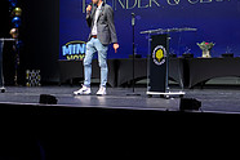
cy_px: 75
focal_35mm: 75
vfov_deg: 18.2
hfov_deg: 26.8
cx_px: 74
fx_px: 500
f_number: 2.8
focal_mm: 24
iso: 1600
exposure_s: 1/125
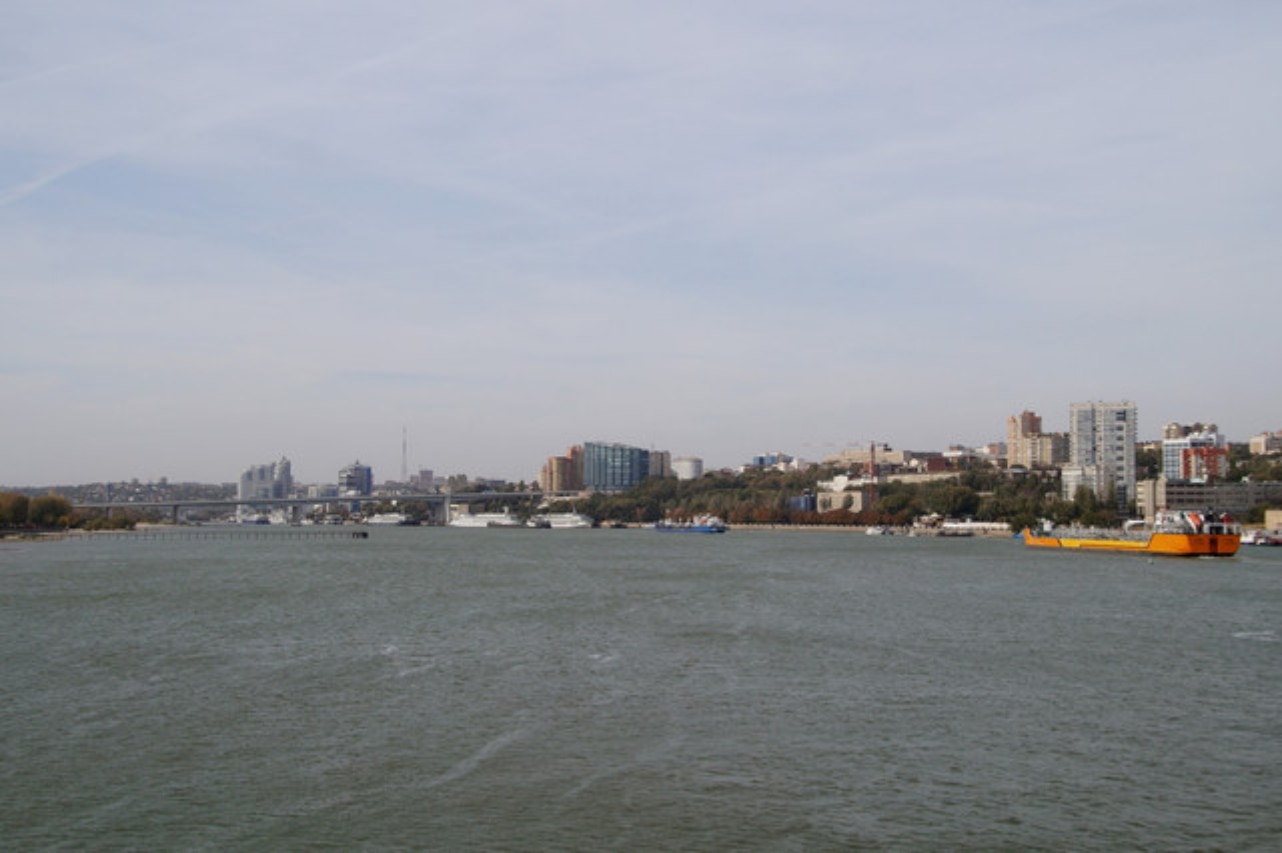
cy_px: 426
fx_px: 1602
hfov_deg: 43.6
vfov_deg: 29.8
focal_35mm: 45
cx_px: 641
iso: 100
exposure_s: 1/250
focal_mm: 30
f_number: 11
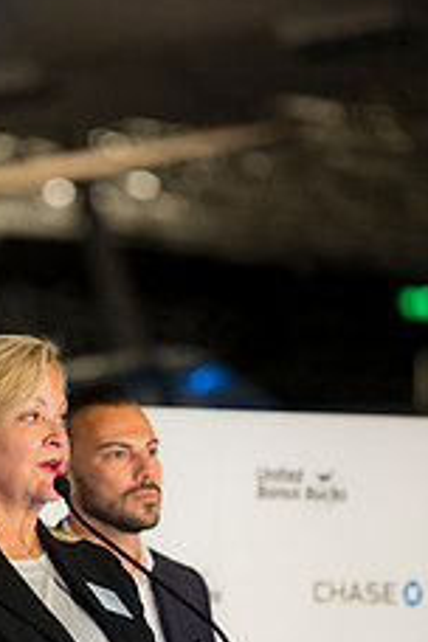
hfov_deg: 4.6
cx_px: 45
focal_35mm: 296
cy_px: 521
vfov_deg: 7.0
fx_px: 5278
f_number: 2.8
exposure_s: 1/160
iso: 1400
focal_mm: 150
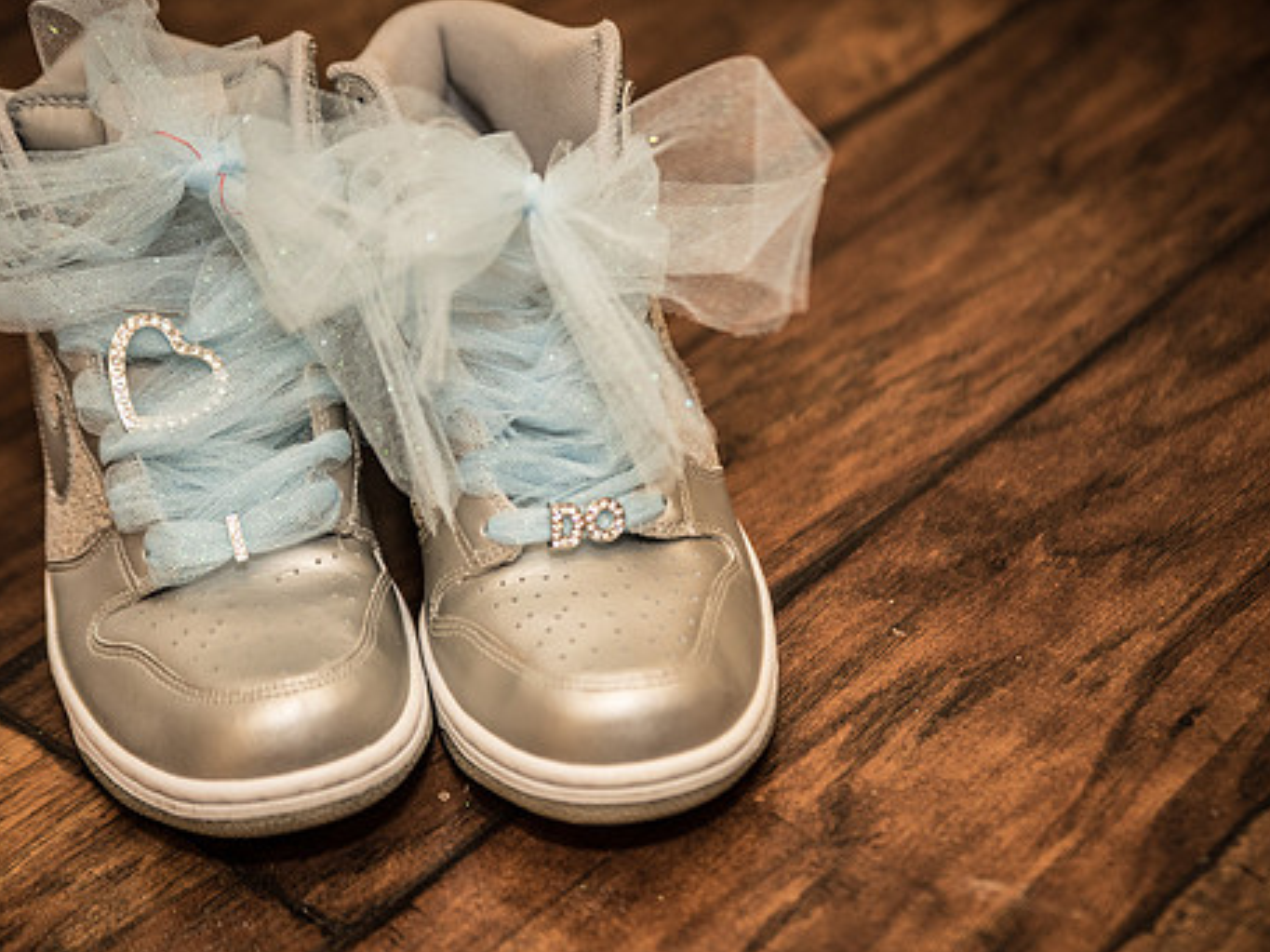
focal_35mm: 81
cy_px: 493
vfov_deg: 18.2
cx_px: 572
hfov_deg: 24.1
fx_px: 2971
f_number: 2.8
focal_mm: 66
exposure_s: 1/640
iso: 800
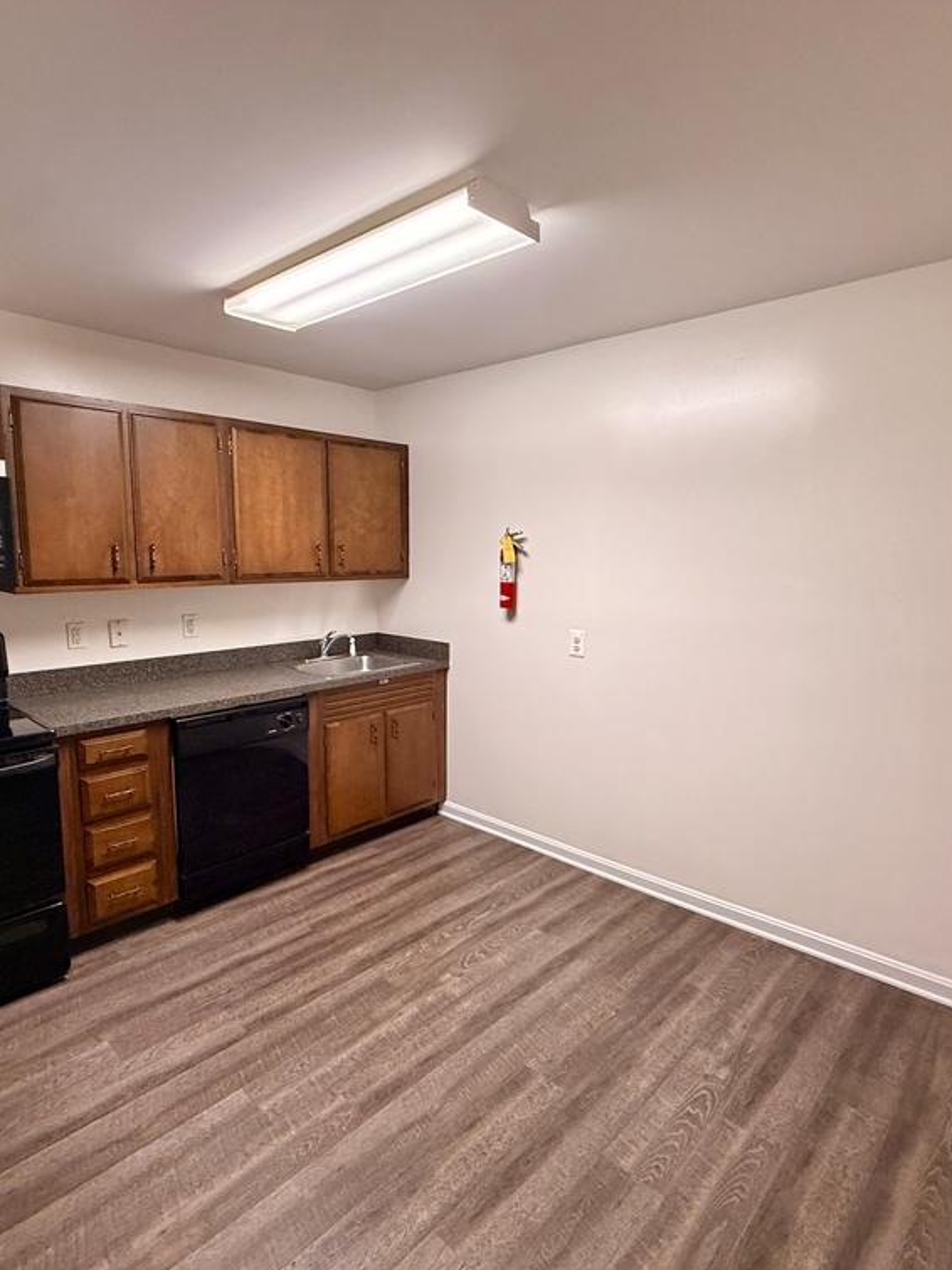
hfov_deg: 68.6
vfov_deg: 84.7
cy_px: 629
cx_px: 511
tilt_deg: -4.8
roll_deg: -0.4
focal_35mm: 19
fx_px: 697
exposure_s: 1/60
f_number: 2.2
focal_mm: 2.22
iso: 250
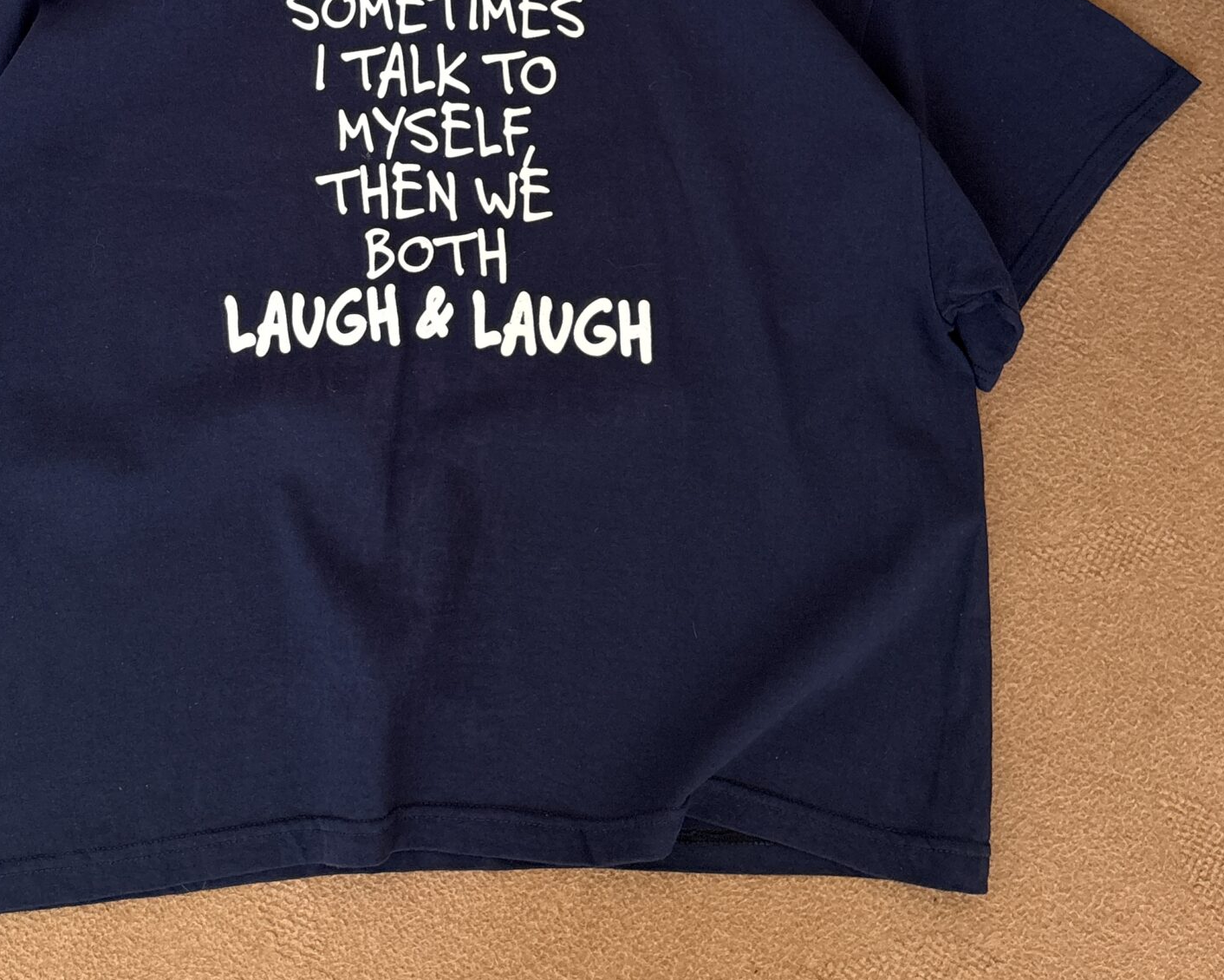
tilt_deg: -78.1
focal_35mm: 46
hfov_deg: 39.9
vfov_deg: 31.2
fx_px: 1667
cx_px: 422
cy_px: 97
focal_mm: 5.96
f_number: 1.6
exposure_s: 1/114
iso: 125
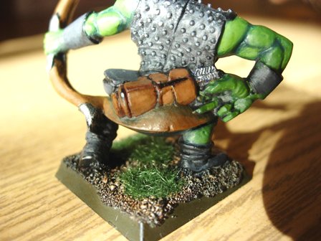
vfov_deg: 37.7
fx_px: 352
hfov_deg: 49.0
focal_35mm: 38
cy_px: 120
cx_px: 160
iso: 79
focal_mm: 7.8
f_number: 2.8
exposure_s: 1/235
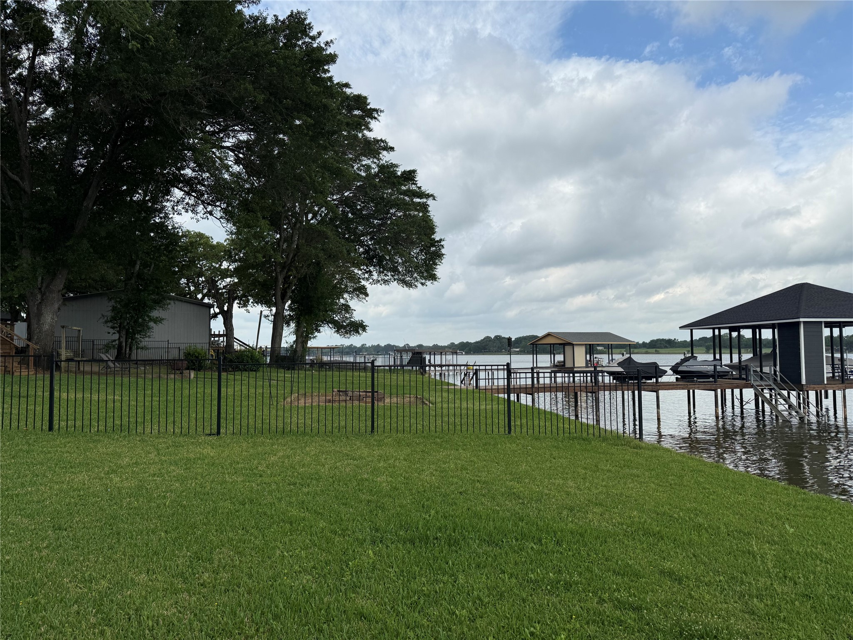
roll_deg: +2.0
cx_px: 426
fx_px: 591
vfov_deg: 56.8
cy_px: 320
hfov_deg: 71.6
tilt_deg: +2.9
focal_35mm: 24
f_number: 1.78
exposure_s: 1/4975
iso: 80
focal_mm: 6.76
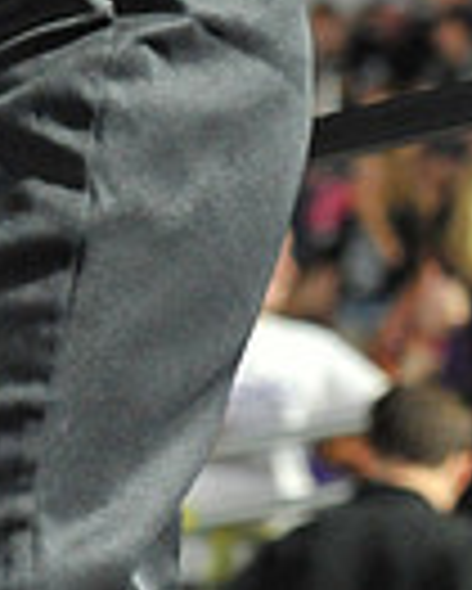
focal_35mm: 356
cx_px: 13
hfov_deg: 4.3
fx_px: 6209
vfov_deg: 5.3
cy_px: -707
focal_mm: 86
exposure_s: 1/125
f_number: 5.6
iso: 5000
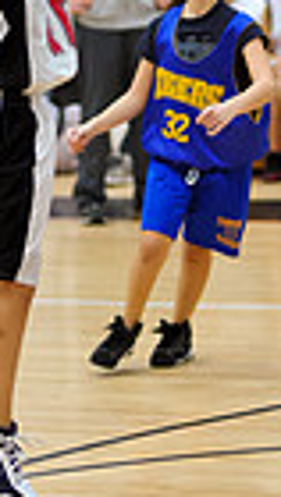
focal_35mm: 286
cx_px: 69
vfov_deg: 7.5
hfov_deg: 4.3
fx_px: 3779
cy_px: 103
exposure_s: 1/500
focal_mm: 85
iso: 1250
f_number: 2
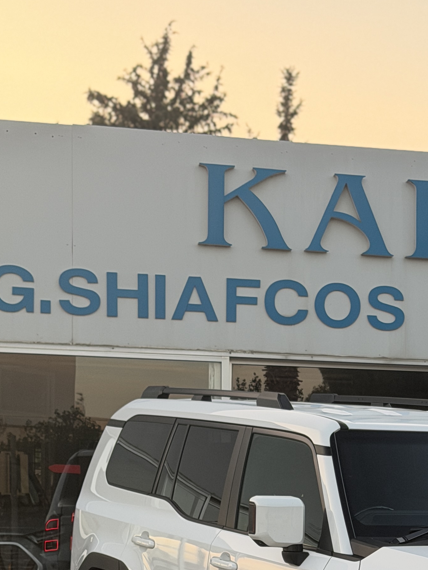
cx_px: 419
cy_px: 585
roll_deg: -1.7
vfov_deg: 17.9
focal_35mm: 107
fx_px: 1764
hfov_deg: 13.7
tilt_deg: -1.4
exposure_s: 1/211
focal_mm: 6.76
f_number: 1.78
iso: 64
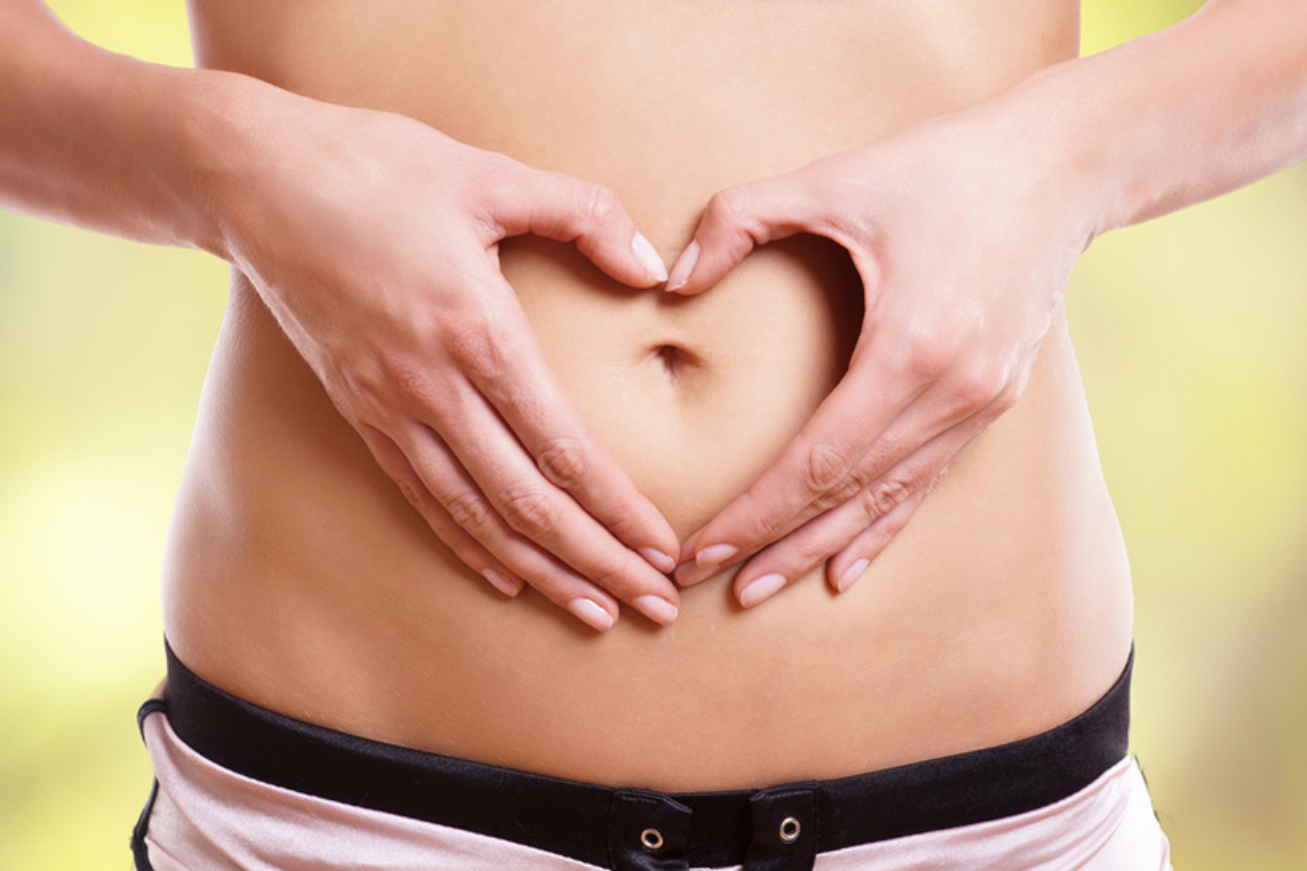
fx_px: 2722
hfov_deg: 27.0
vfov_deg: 18.2
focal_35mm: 75
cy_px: 436
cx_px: 654
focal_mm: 50
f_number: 8
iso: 100
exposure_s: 1/125
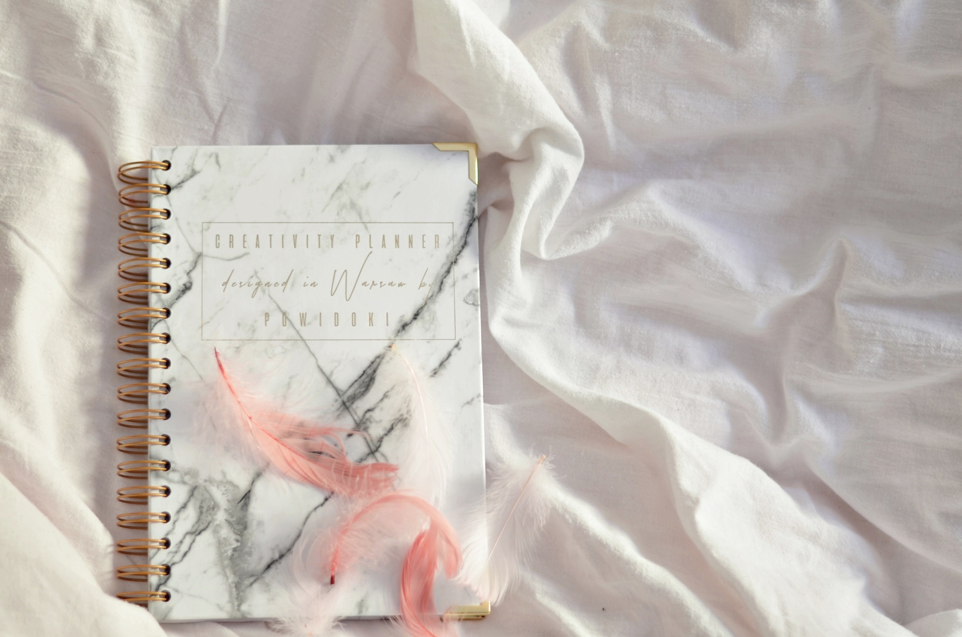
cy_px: 318
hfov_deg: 27.0
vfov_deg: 18.1
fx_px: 2000
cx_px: 481
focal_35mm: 75
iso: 250
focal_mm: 50
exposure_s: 1/60
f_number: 1.8
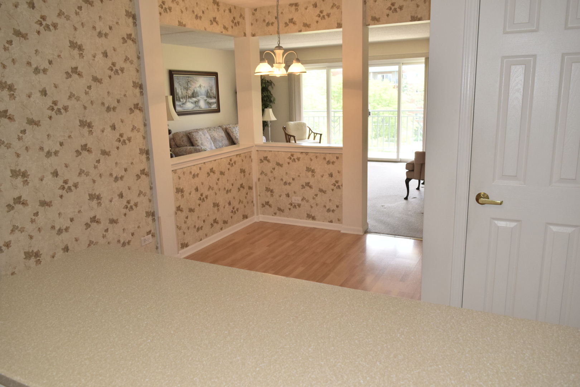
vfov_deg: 47.9
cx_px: 290
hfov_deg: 67.4
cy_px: 194
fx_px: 435
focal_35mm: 27
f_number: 5.6
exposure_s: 1/125
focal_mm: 18
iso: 640
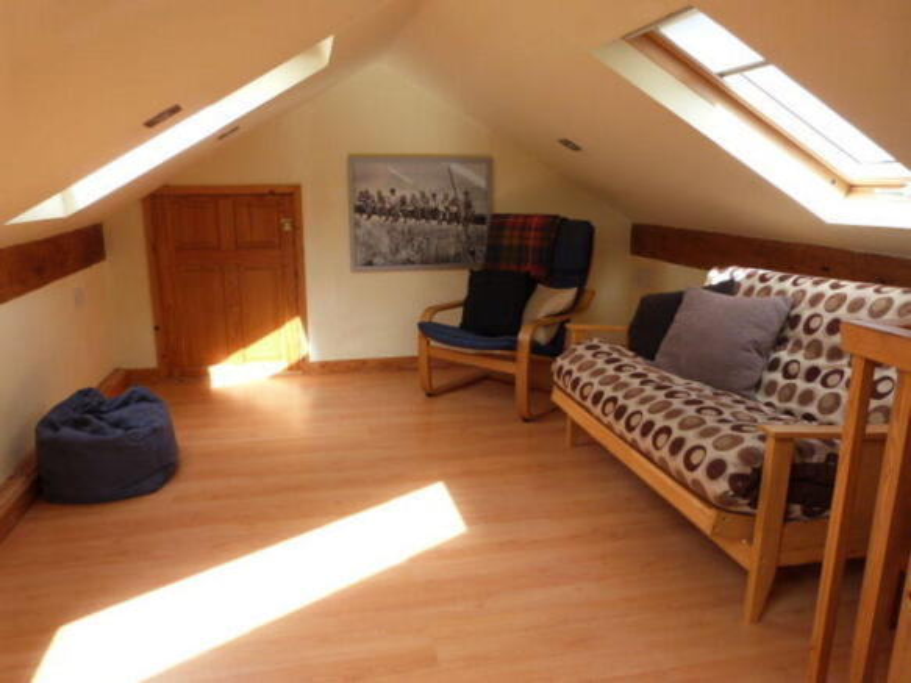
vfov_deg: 54.9
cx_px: 456
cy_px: 342
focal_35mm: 25
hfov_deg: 69.4
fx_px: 658
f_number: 2.8
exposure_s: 1/100
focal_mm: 4.5
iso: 100
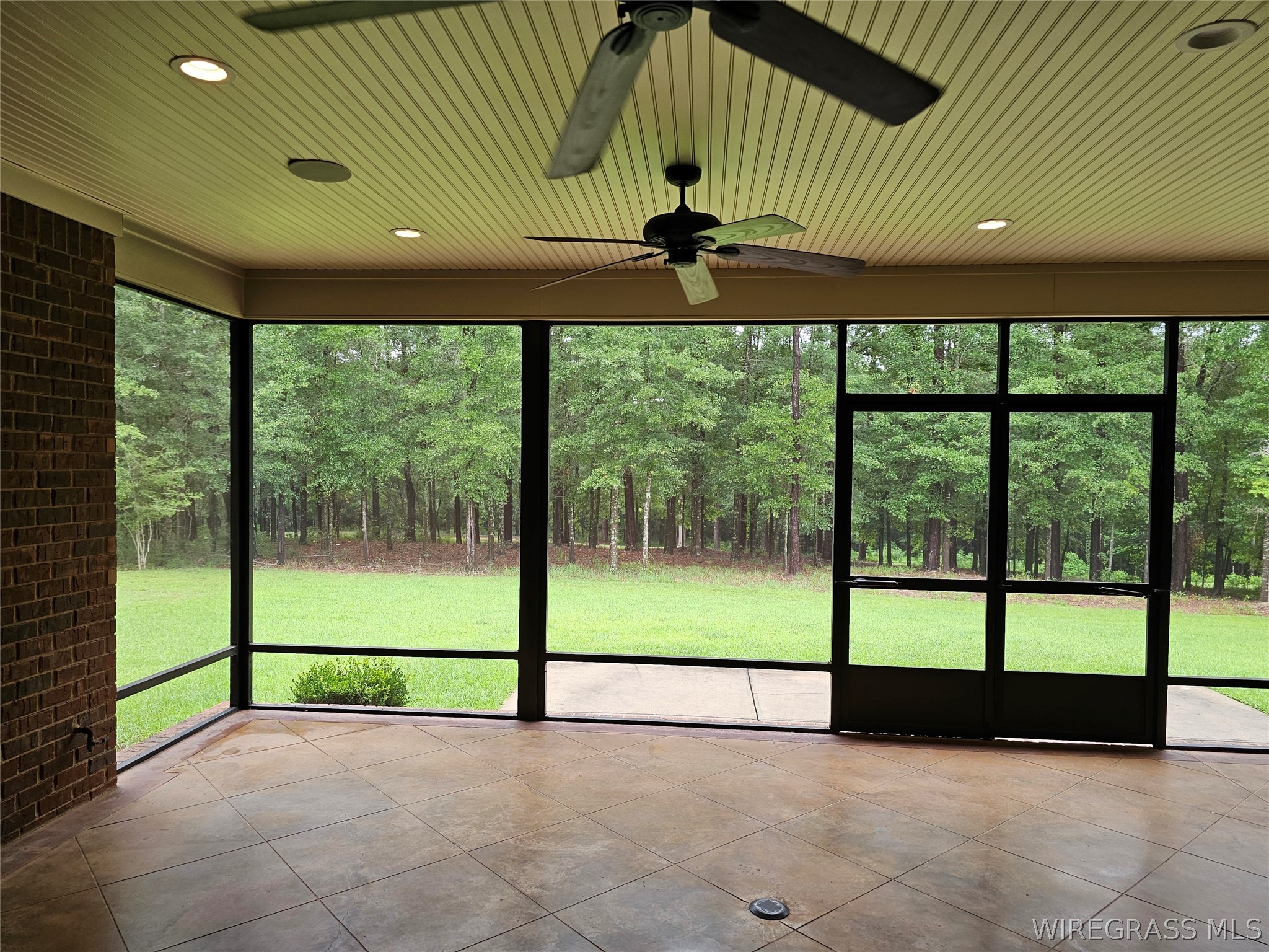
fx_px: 843
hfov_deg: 73.9
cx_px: 634
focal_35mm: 23
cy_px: 476
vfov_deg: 58.9
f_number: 1.7
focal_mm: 6.3
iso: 32
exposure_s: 1/180
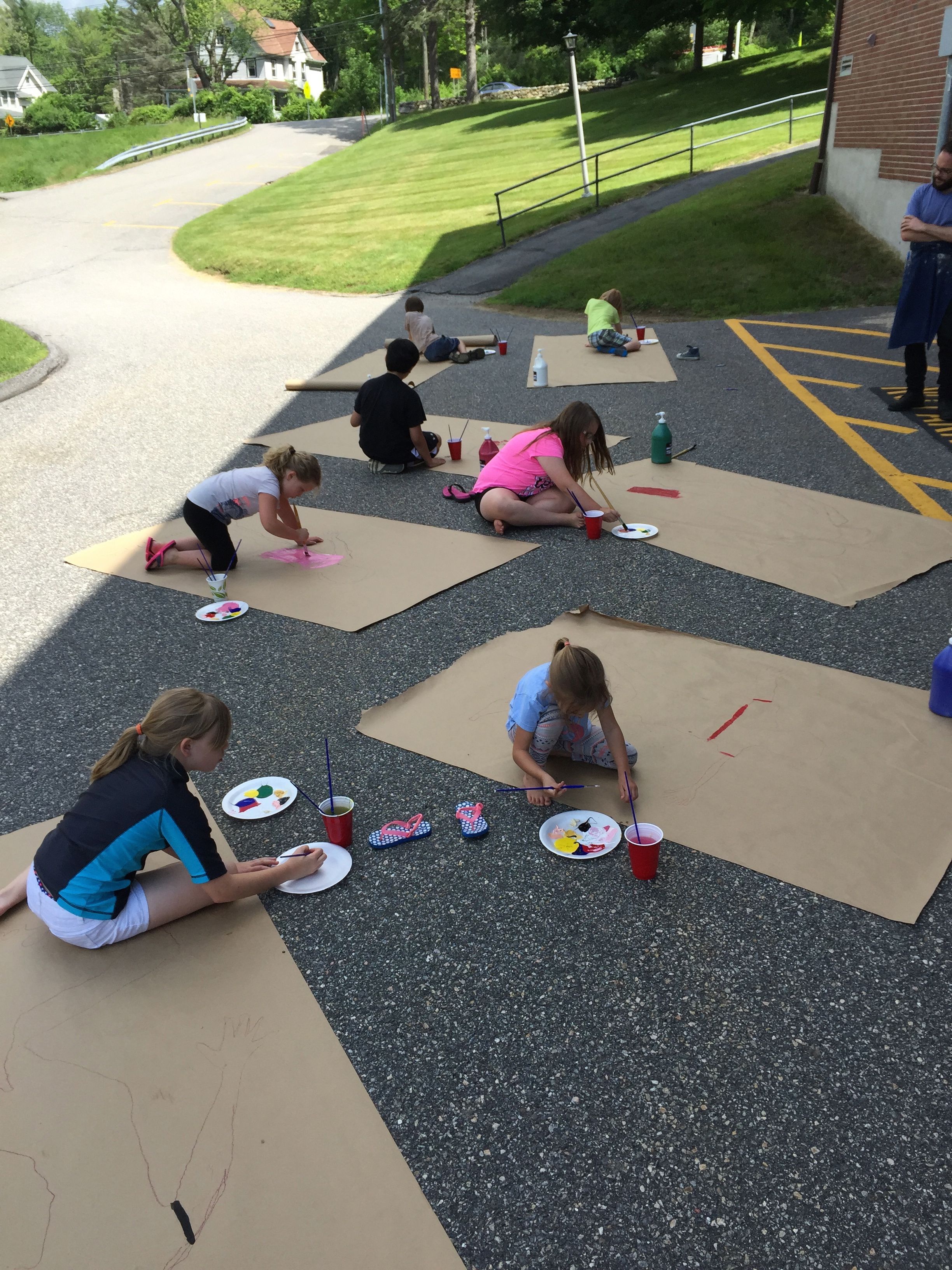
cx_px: 476
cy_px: 635
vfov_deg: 61.7
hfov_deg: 48.2
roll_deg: -0.2
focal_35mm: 29
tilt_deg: -22.4
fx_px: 1063
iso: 32
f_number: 2.2
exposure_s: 1/1130
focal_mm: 4.15
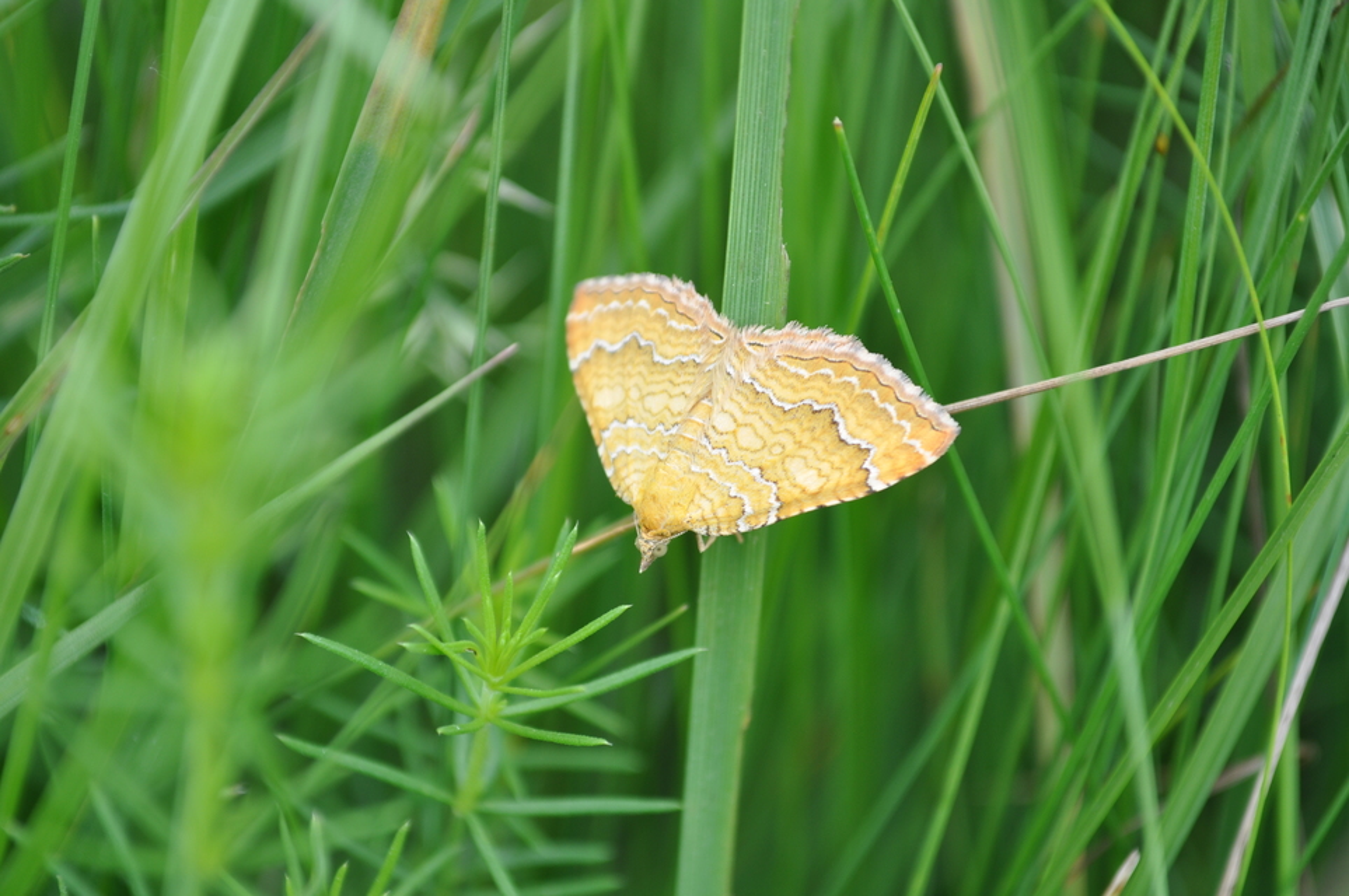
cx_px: 674
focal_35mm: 82
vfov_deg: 16.5
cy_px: 448
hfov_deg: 24.6
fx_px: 3088
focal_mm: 55
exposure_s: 1/125
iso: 200
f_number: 5.6
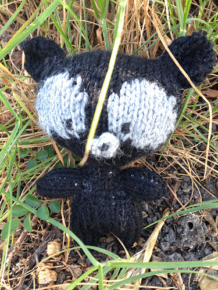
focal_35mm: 33
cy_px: 145
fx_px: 277
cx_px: 109
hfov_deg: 42.9
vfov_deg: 55.4
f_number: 2.4
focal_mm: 4.12
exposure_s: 1/30
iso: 50
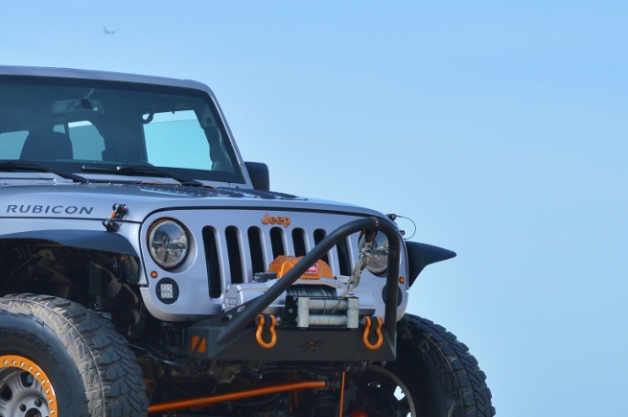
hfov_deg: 11.6
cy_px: 256
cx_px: 114
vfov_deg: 7.8
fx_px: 3066
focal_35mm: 176
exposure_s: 1/500
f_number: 5.6
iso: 140
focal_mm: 60
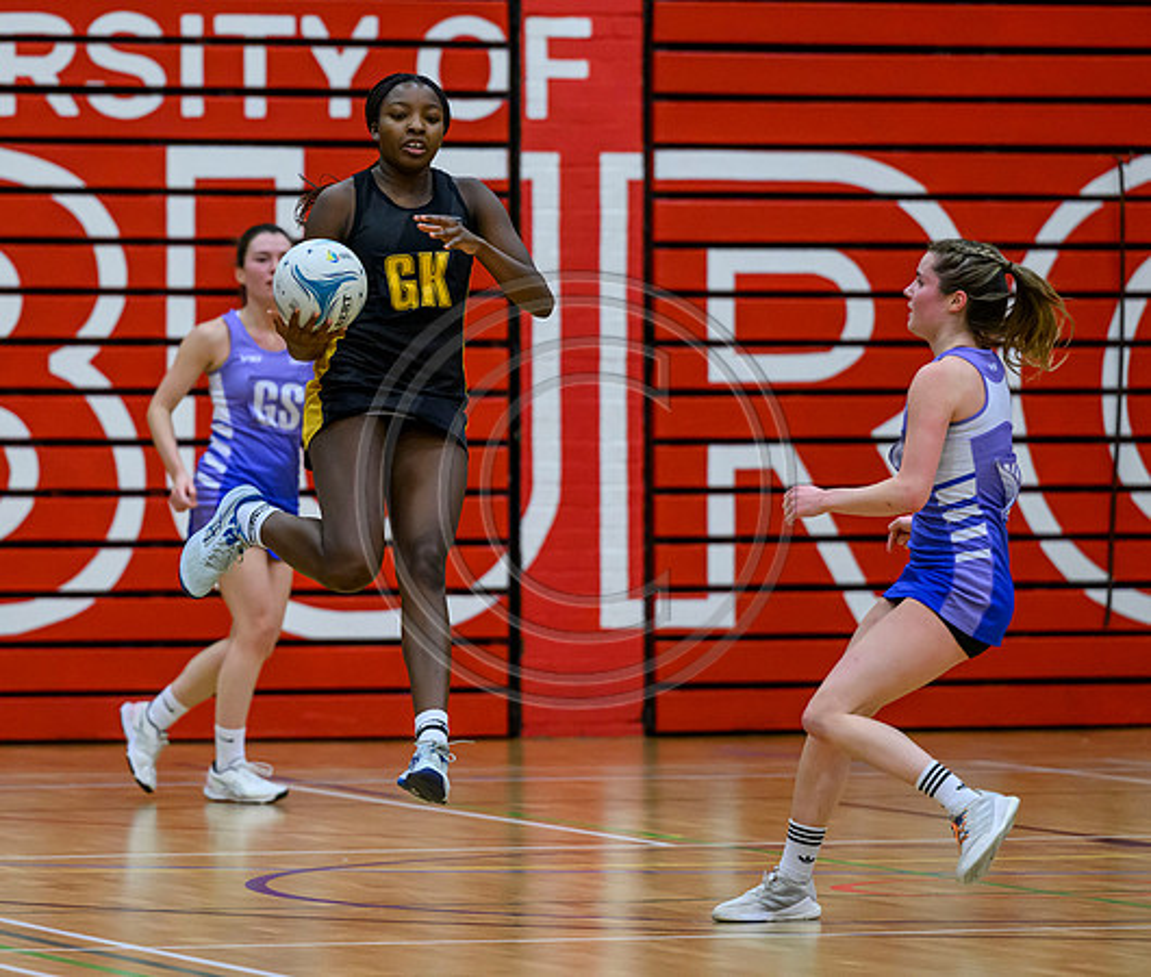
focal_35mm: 274
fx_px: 9548
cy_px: 413
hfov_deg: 6.9
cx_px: 438
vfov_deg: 5.9
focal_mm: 200
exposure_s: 1/1000
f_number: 3.5
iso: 5000
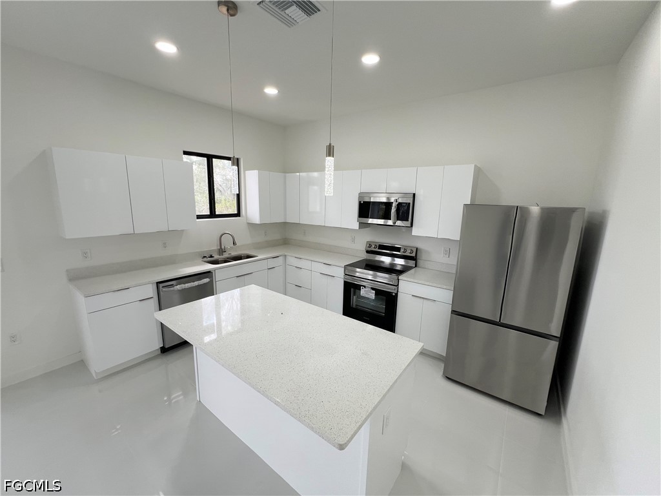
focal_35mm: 13
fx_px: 248
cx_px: 330
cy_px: 248
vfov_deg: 89.9
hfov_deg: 106.2
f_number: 1.8
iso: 40
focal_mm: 1.57
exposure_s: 1/99
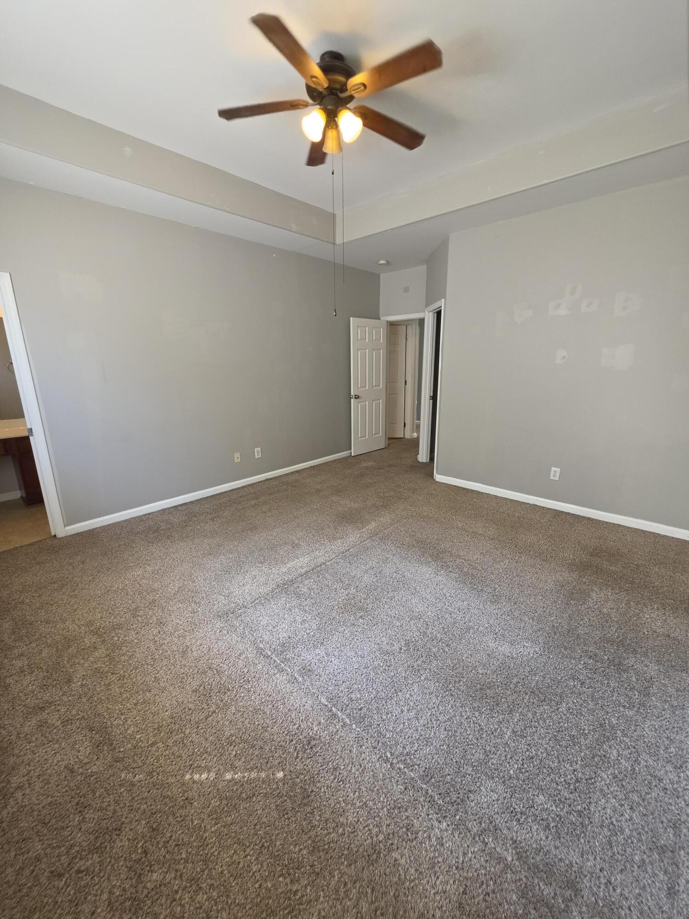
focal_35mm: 13
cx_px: 344
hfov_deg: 89.9
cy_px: 460
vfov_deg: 106.2
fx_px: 345
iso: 200
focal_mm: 2.2
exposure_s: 1/120
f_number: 1.9
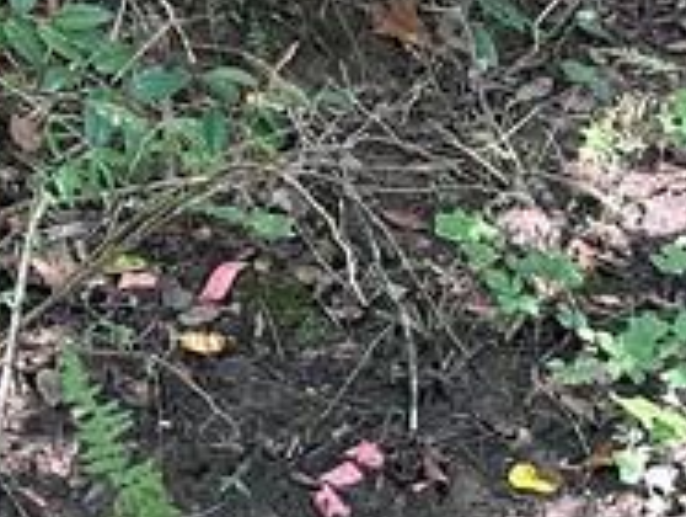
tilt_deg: -17.4
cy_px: 30
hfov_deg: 14.5
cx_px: -114
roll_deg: +3.1
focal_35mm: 132
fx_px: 2619
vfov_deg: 11.2
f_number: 1.78
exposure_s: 1/100
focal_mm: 6.86
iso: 250
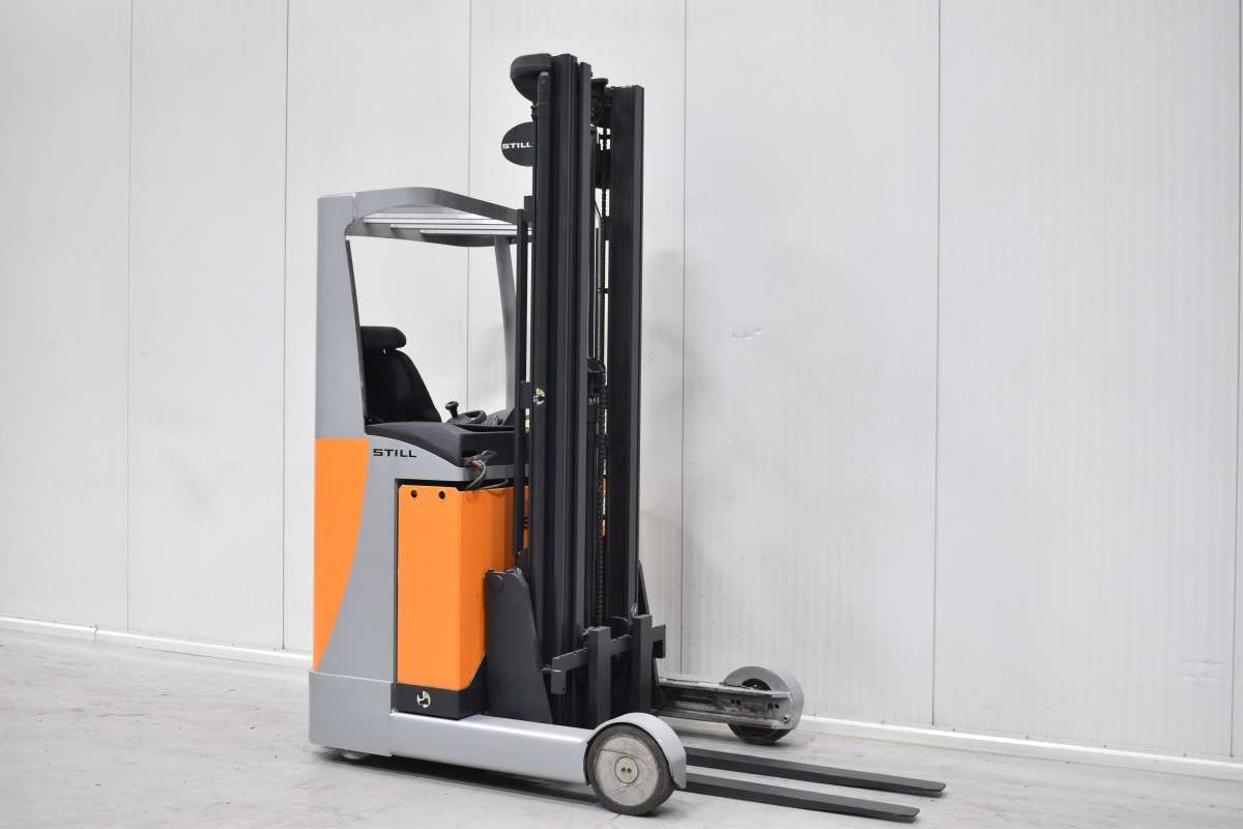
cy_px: 414
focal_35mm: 39
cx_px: 622
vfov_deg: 34.2
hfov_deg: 49.6
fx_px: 1346
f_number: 5
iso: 1600
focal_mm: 26
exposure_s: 1/60
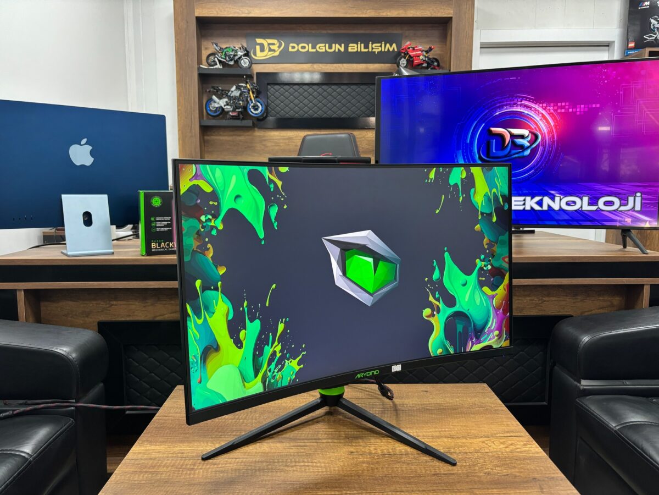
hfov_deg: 67.3
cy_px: 248
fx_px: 495
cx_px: 330
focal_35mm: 26
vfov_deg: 53.1
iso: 200
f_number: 1.6
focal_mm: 5.96
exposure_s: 1/50
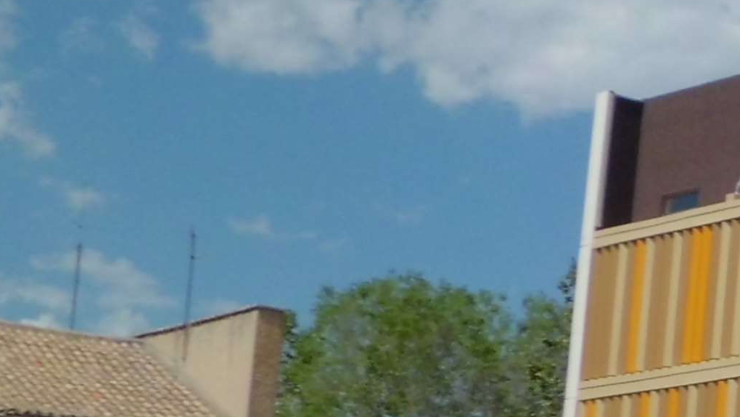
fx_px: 2806
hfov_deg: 12.8
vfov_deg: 8.5
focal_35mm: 143
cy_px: 381
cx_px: 1563
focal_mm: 5.5
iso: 64
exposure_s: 1/320
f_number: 8.2
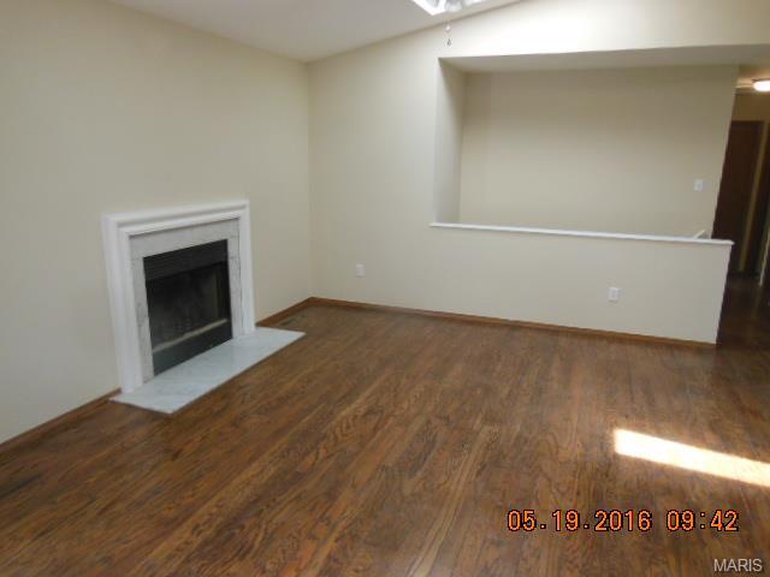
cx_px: 385
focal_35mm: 25
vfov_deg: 54.9
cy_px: 288
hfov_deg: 69.4
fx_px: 556
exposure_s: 1/30
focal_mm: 4.5
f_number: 3.5
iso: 320
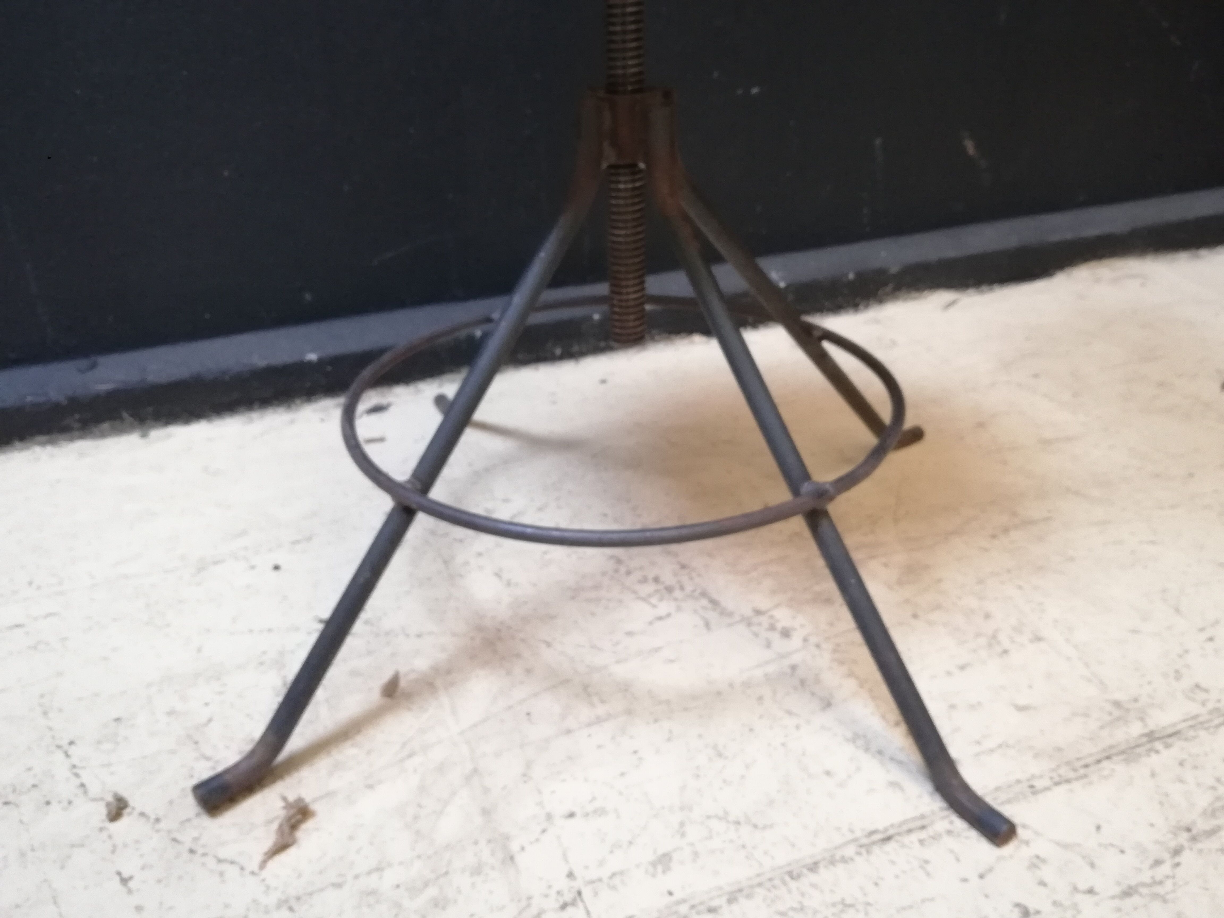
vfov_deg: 48.2
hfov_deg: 61.7
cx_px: 612
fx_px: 1025
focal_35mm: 29
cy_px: 459
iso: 500
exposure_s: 1/20
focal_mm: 3.81
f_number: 2.2
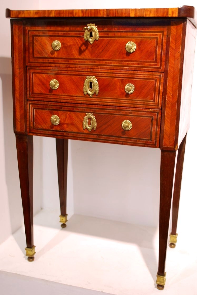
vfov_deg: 46.3
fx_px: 344
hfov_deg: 32.0
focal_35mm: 42
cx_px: 106
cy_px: 141
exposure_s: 1/15
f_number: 4.5
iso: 100
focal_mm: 26
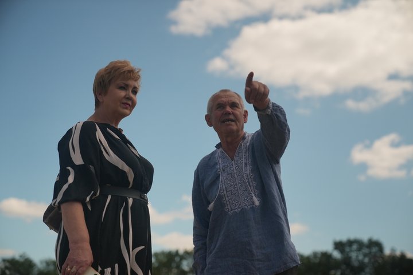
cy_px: 138
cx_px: 206
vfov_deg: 19.7
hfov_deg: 29.2
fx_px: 792
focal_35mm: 69
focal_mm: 69
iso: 500
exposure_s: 1/250
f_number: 2.8
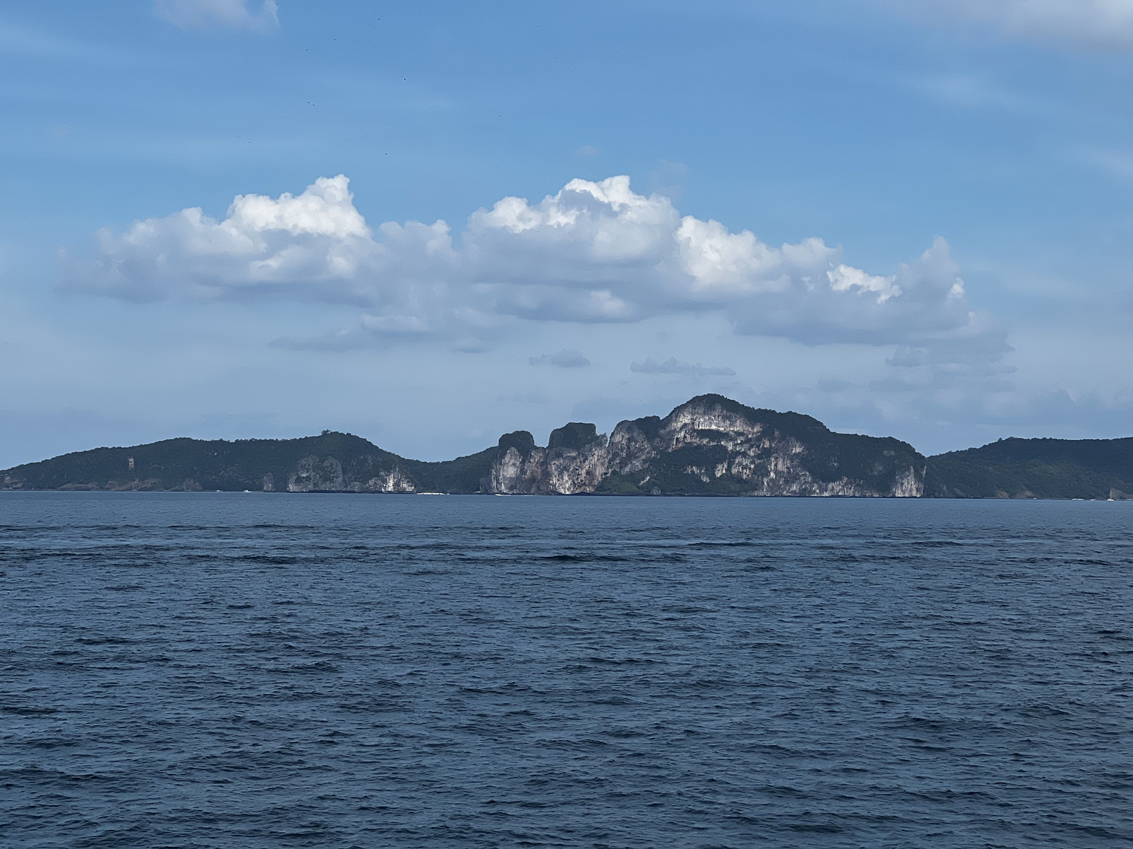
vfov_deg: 19.1
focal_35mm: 77
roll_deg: -0.3
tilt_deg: +1.4
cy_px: 424
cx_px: 566
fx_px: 2520
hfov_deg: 25.3
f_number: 2.8
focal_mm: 9
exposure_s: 1/1206
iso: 32
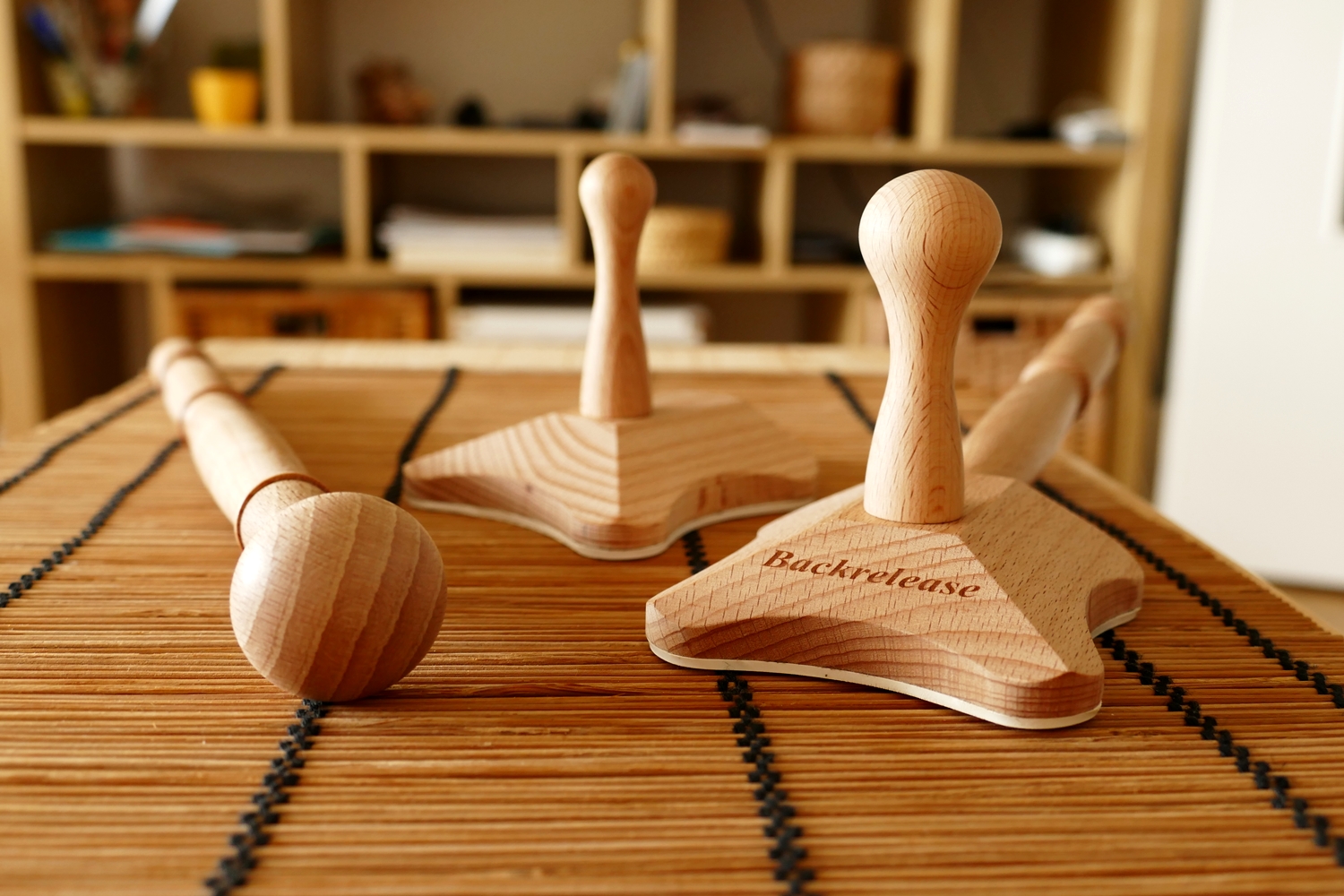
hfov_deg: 51.9
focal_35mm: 37
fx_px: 1381
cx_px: 672
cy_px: 448
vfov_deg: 35.9
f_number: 3.1
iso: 400
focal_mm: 13.43
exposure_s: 1/15
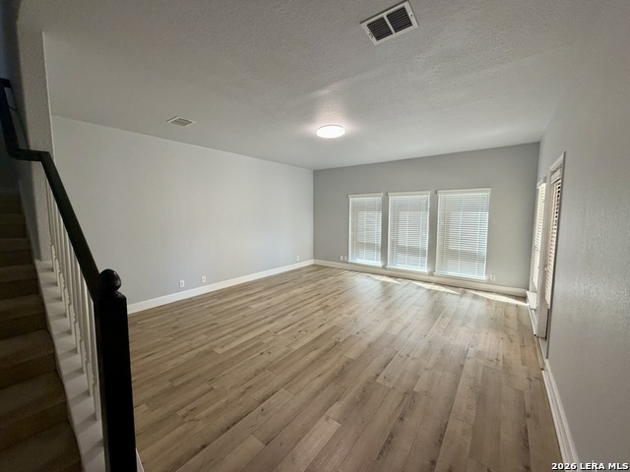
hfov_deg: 102.1
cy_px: 236
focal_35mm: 14
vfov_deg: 85.7
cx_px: 315
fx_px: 255
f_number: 2.2
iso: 320
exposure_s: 1/120
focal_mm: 2.22
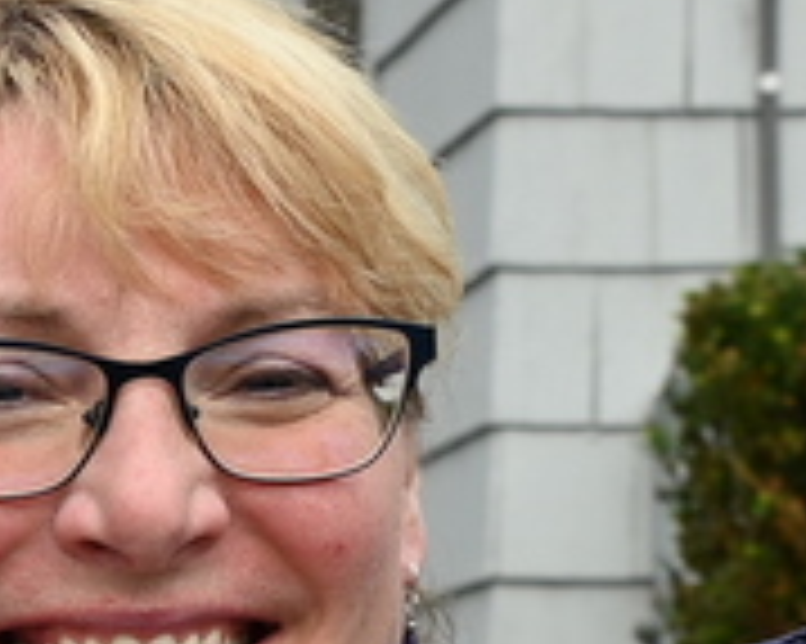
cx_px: -725
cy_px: 1441
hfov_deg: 9.1
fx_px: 4792
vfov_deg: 7.3
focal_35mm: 201
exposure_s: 1/200
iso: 100
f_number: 5
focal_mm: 24
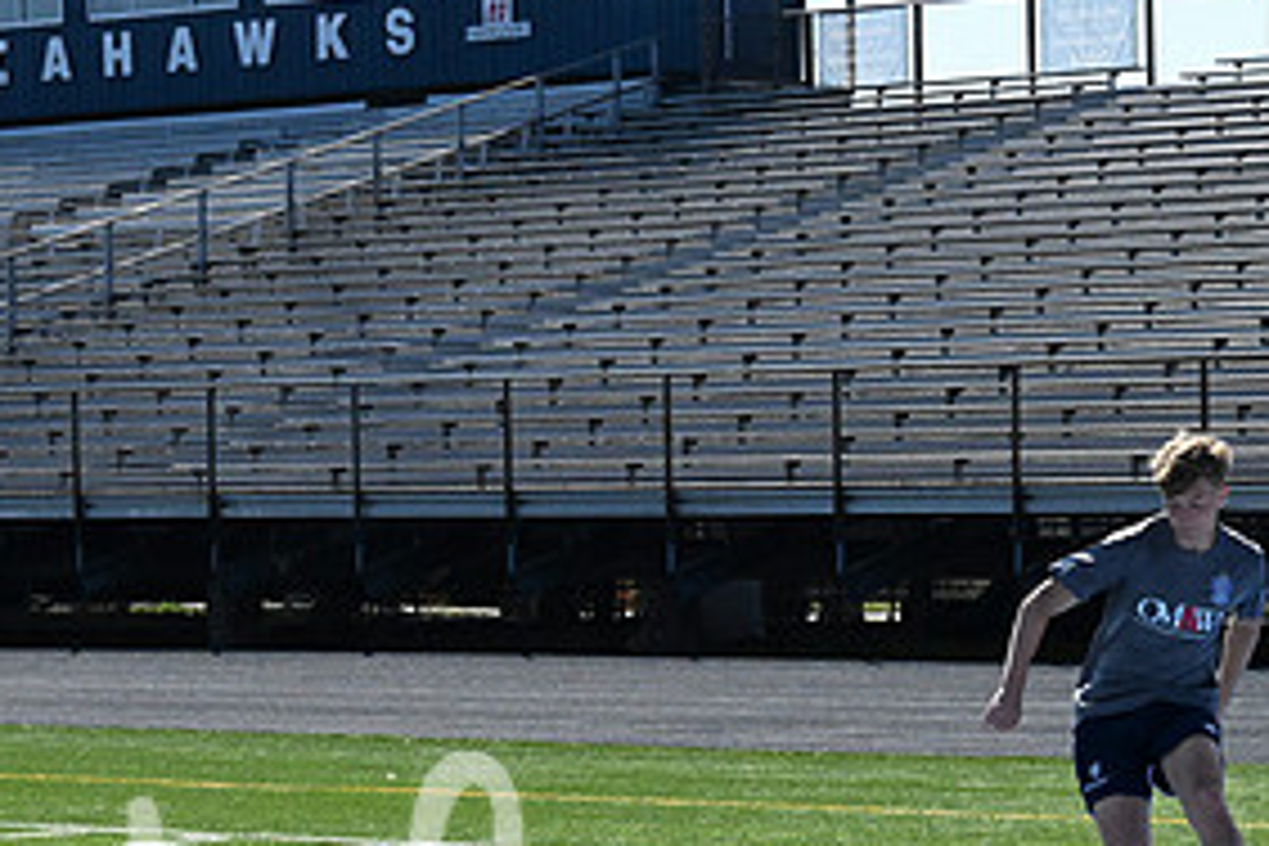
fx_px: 5076
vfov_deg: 9.5
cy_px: 839
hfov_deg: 14.1
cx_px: 1107
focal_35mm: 144
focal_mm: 70
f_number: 16
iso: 6400
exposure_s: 1/4000
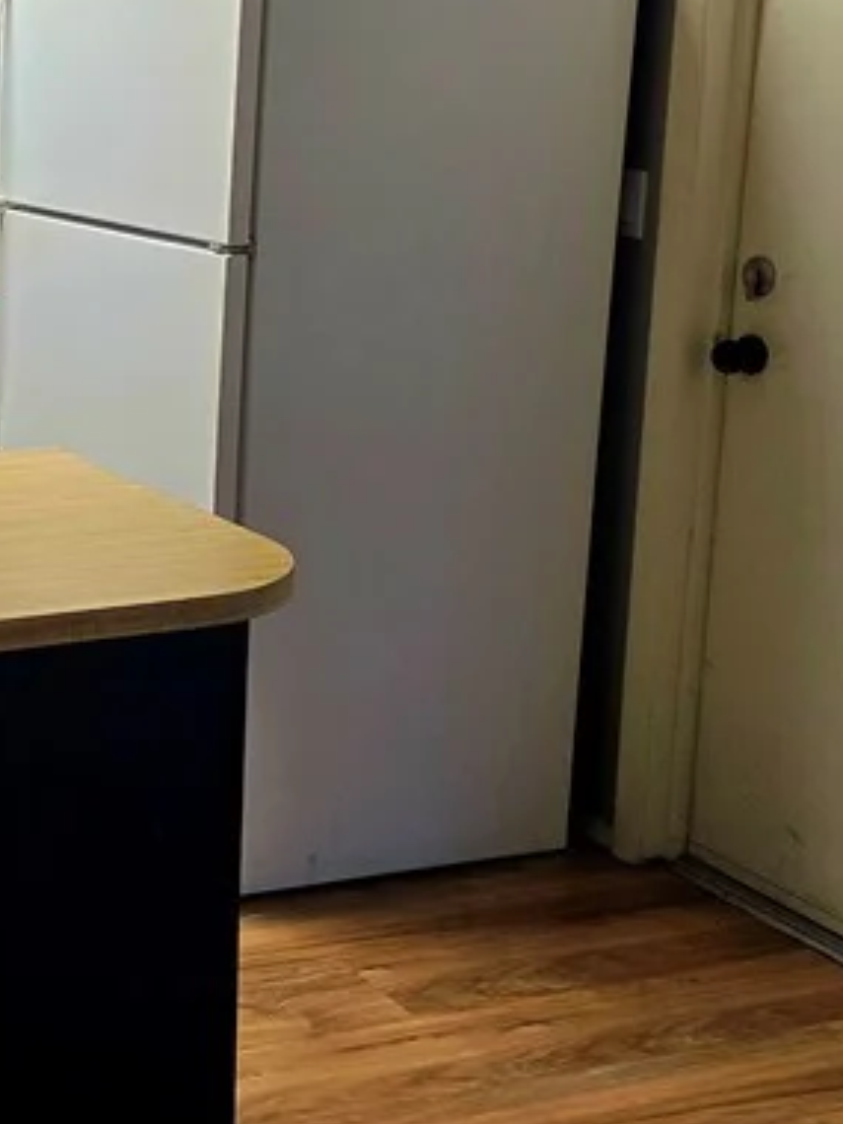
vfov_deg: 31.0
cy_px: 408
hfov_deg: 21.2
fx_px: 2013
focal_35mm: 62
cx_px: -278
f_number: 1.7
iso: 250
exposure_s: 1/120
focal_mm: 6.3
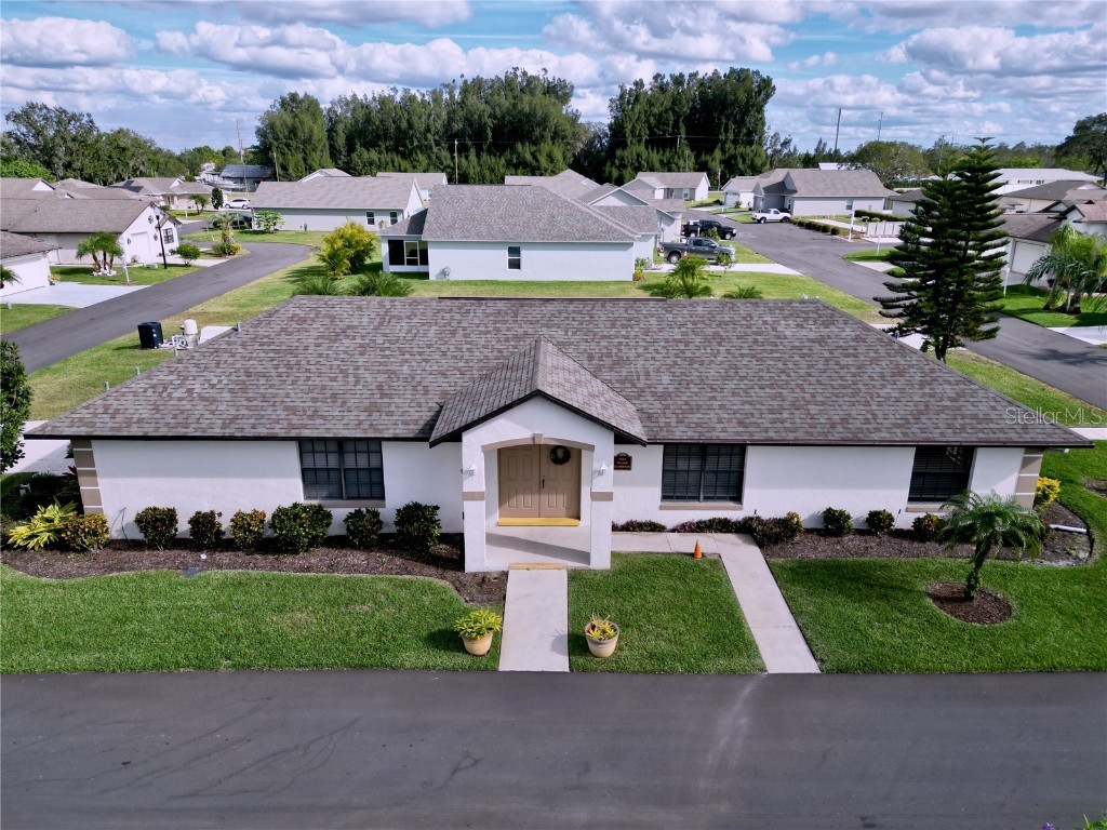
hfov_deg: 71.6
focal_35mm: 24
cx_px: 554
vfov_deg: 56.8
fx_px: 768
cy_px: 415
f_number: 1.7
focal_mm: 6.72
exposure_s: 1/2500
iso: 200
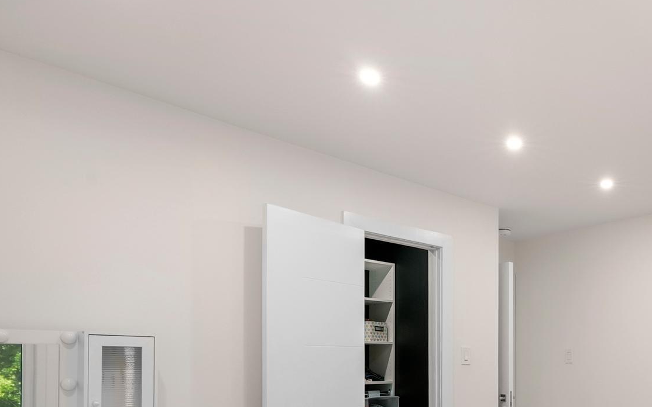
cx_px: 541
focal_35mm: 30
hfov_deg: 57.2
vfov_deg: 39.0
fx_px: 533
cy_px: 363
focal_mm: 16
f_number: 10
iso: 800
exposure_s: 1/3
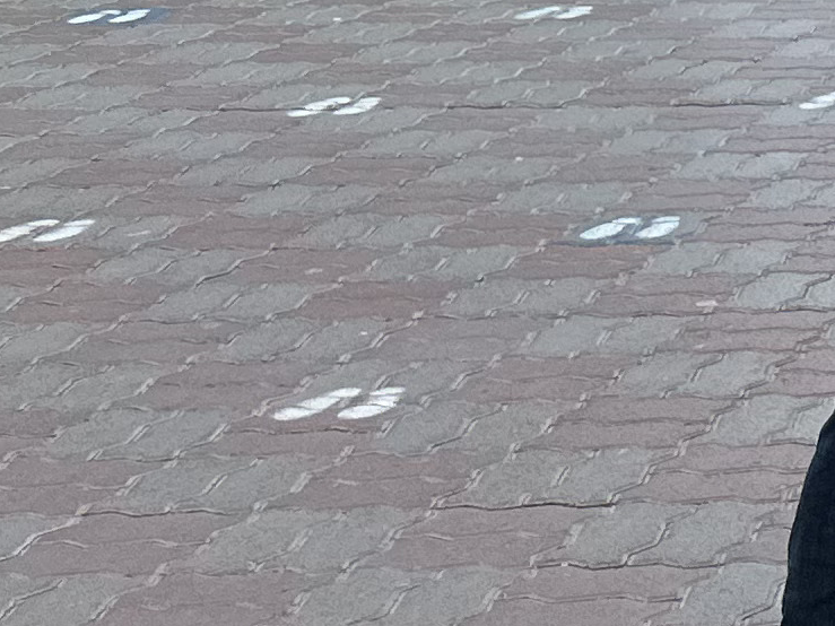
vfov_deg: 10.8
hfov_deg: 11.6
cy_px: -354
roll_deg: +0.1
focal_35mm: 131
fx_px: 3159
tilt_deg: -5.1
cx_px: 2166
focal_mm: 6.86
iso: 80
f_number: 1.78
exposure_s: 1/1562
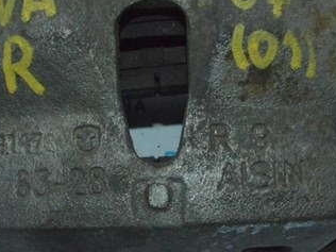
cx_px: 137
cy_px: 36
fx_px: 815
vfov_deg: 17.4
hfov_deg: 23.3
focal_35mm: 84
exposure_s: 1/200
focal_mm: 18
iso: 6400
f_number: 16
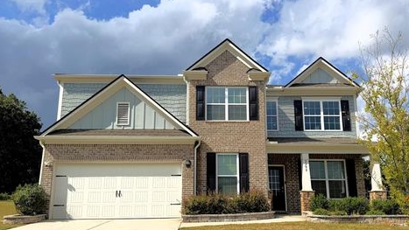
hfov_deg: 67.9
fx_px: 304
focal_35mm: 28
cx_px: 209
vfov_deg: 41.3
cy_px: 139
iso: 80
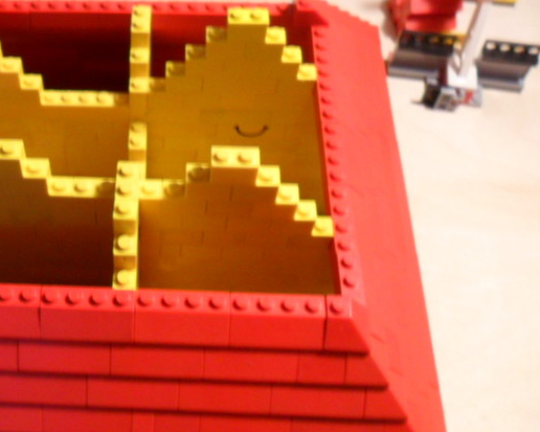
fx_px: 735
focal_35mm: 46
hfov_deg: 38.9
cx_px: 116
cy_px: 282
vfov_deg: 32.5
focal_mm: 4.9
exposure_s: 1/8
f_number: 3.5
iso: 200
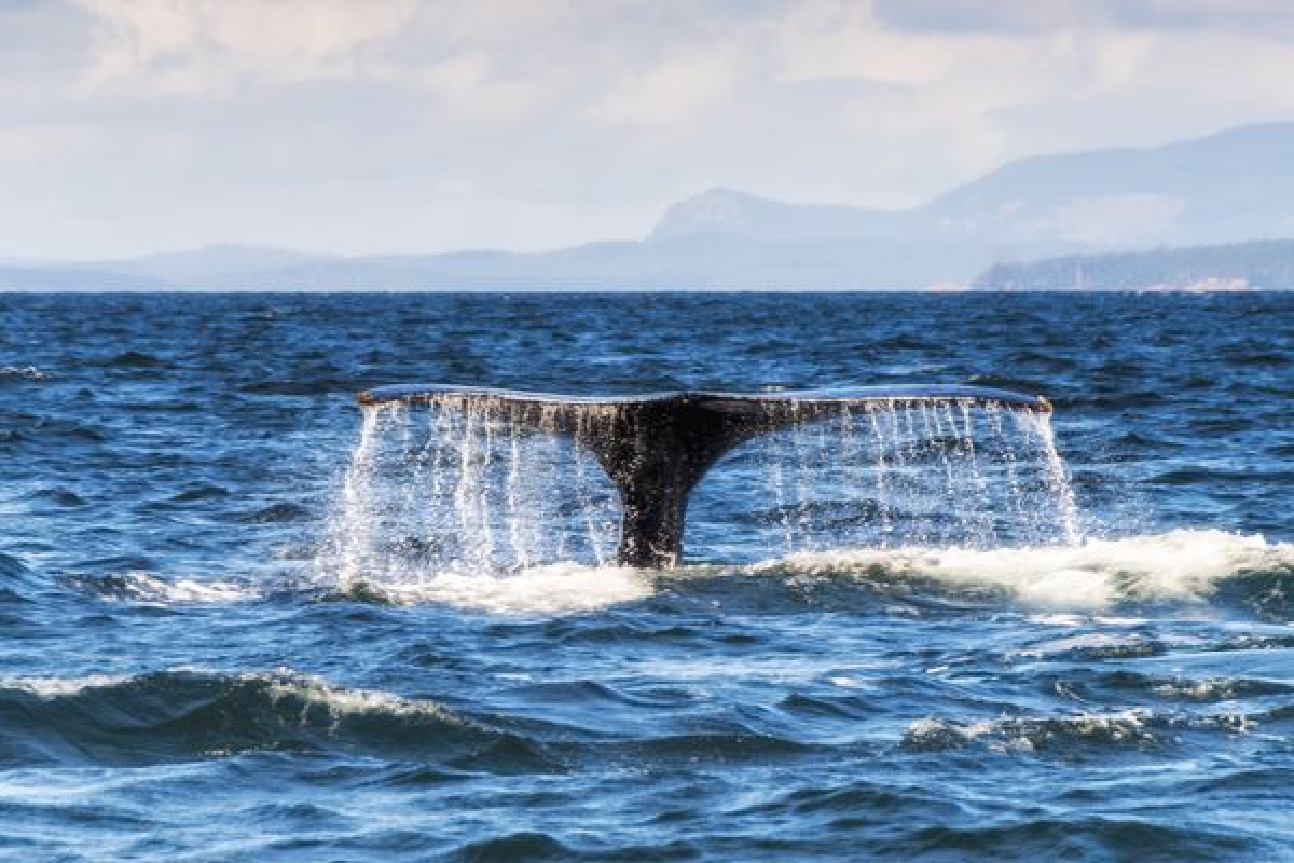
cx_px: 647
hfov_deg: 8.1
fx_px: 9165
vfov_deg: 5.4
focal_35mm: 255
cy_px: 432
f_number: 8
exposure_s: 1/250
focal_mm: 170
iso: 200
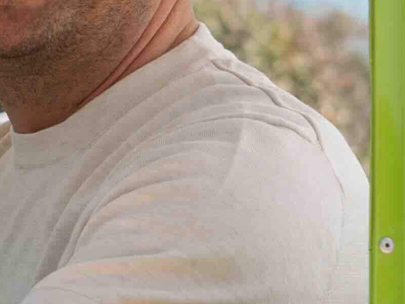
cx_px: -379
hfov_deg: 5.4
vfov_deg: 4.1
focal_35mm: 362
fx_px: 4236
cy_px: 83
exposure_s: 1/400
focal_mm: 50
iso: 100
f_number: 4.5
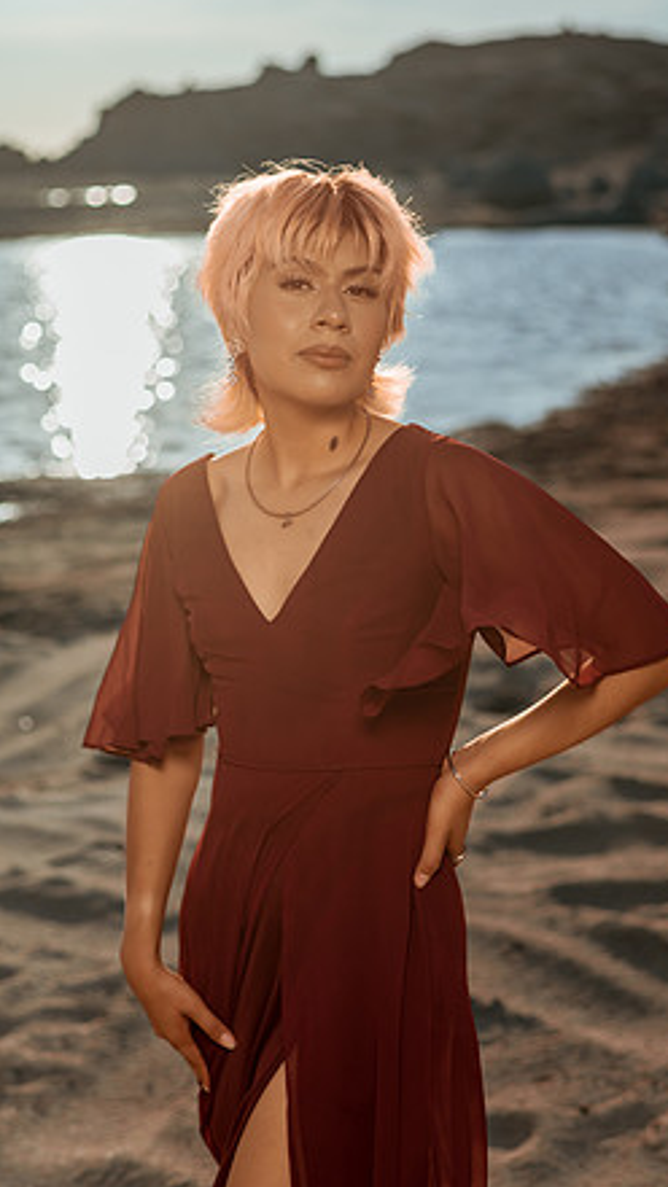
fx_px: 1953
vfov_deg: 33.8
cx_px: 358
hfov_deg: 19.4
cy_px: 589
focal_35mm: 62
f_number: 3.2
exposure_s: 1/8000
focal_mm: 58
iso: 100
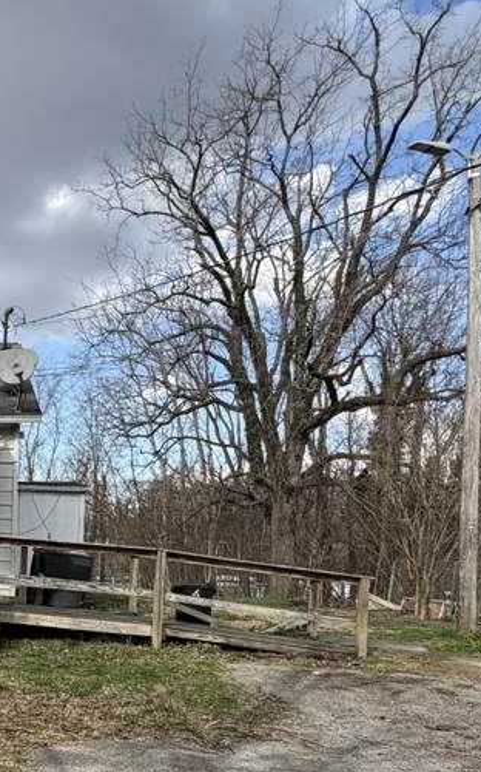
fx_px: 798
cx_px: -126
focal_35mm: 38
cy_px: 530
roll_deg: -2.4
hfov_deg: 28.3
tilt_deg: +0.7
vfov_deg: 50.4
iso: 40
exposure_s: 1/770
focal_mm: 2.22
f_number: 2.2
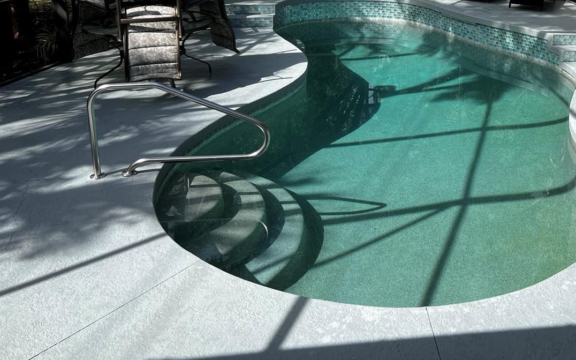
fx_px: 643
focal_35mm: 41
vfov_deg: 30.0
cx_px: 419
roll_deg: -1.7
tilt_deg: -13.9
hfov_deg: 46.8
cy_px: 41
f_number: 1.5
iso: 50
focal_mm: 5.7
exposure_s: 1/1779
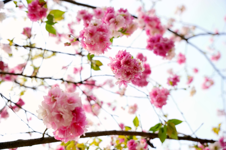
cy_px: 75
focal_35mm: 43
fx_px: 271
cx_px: 113
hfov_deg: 45.3
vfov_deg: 31.0
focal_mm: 43.2
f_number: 4.5
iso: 100
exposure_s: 1/250
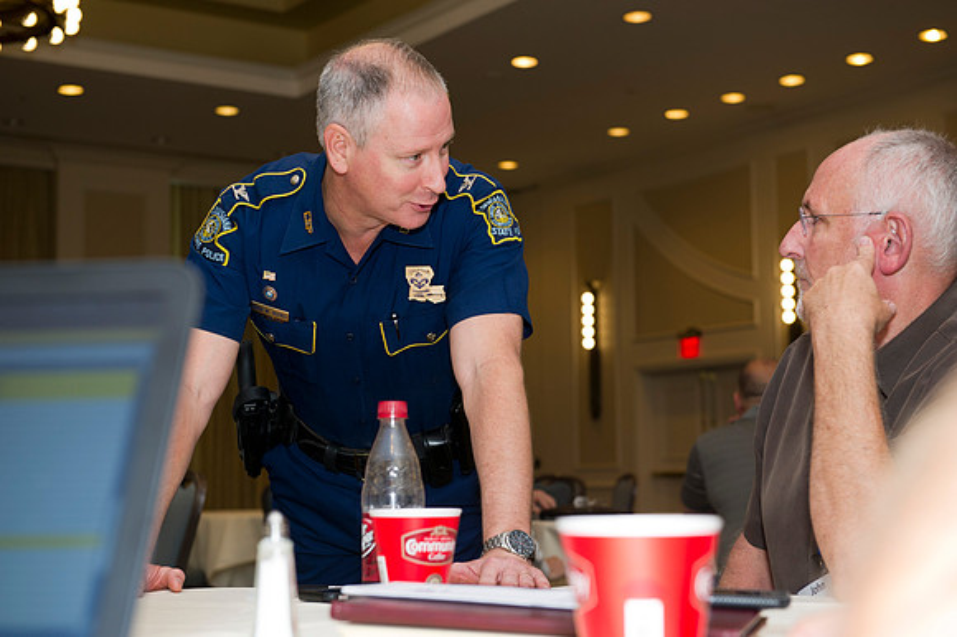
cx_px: 478
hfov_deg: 32.4
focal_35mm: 62
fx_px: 1647
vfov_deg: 21.9
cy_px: 318
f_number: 5
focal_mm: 62
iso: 800
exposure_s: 1/125
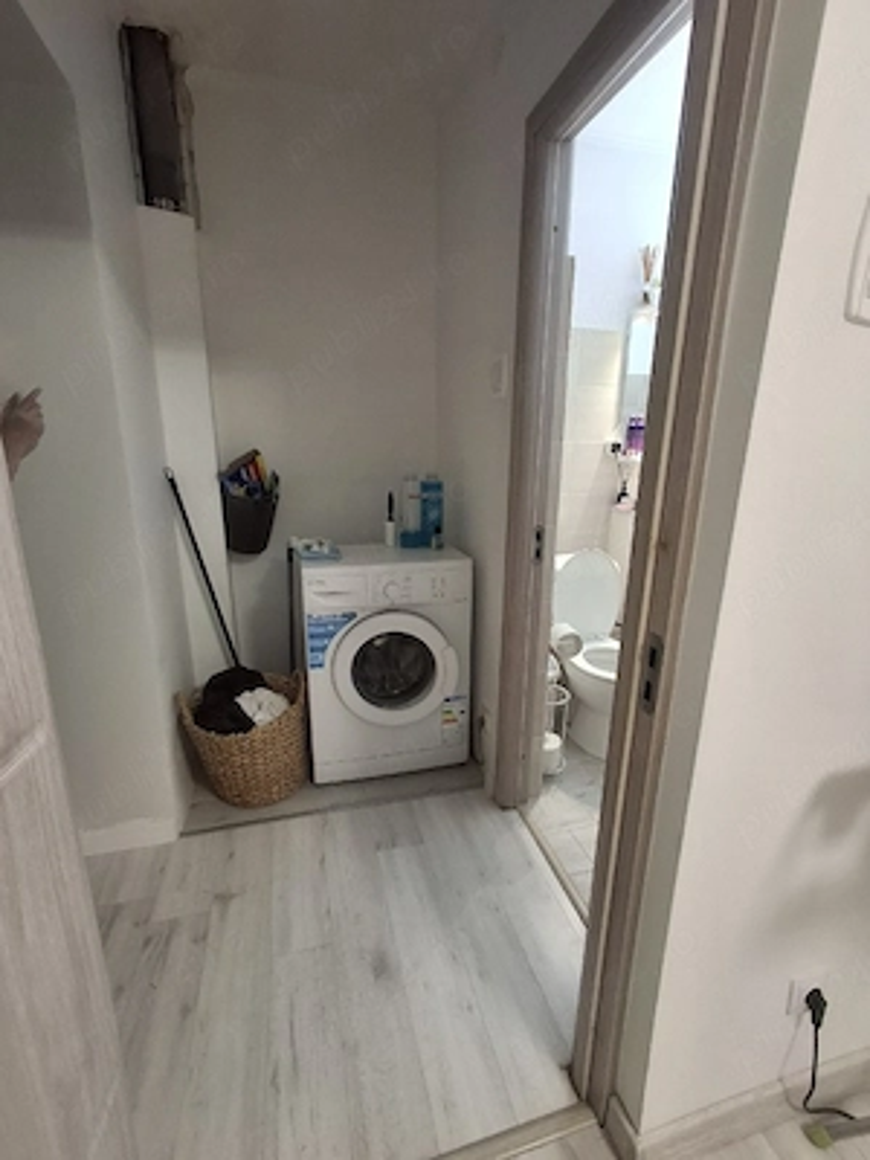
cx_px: 435
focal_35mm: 16
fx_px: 536
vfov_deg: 94.5
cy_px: 580
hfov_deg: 78.1
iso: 80
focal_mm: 1.64
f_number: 2.2
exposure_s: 1/40
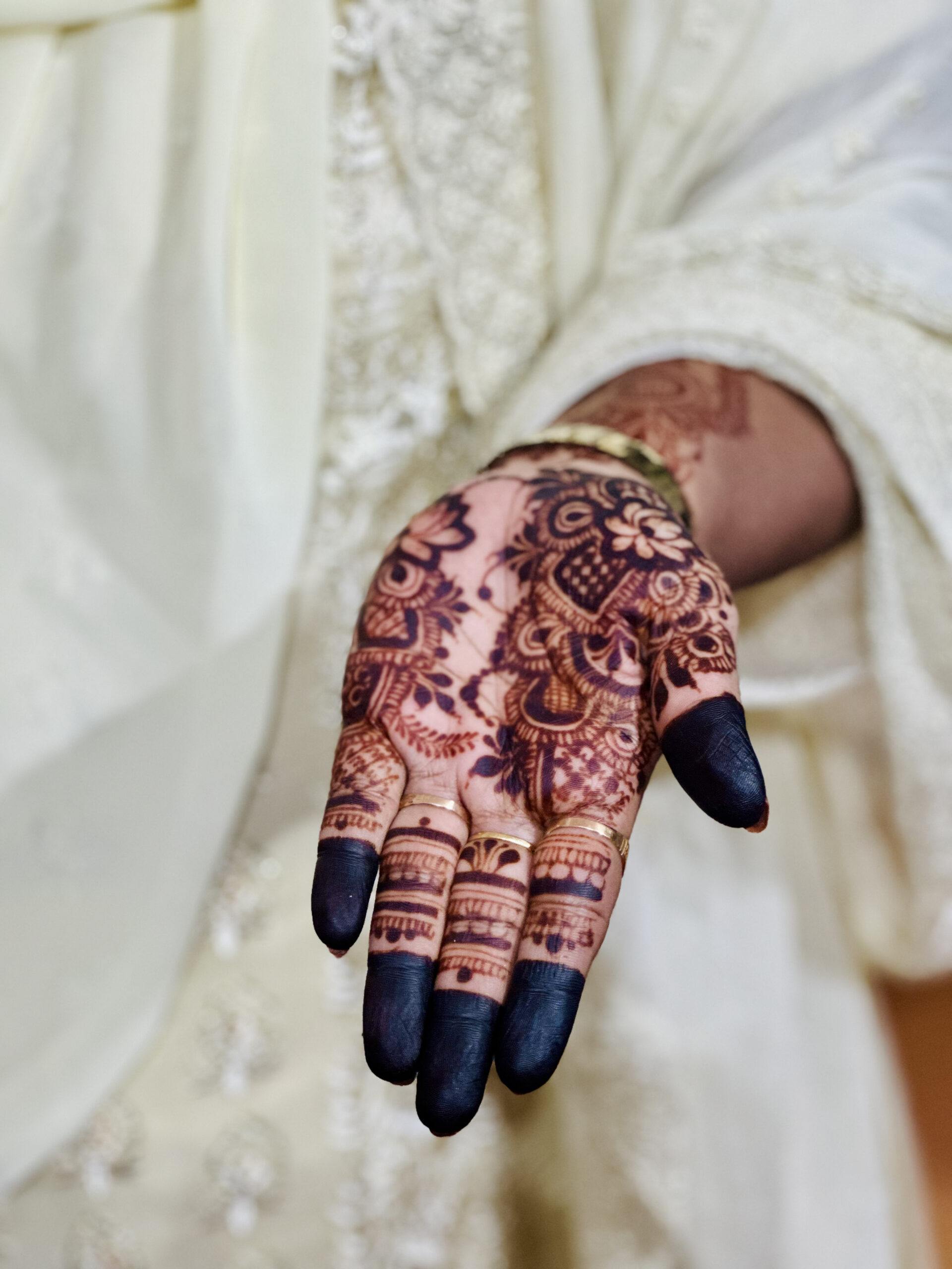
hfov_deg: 19.1
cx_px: 476
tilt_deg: -30.3
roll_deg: +8.4
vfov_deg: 25.3
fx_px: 2824
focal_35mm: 77
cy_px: 634
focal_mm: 9
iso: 250
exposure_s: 1/101
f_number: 2.8
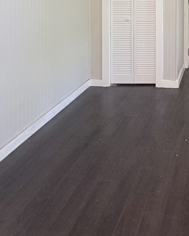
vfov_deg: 38.3
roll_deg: +0.1
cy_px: -21
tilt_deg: -0.9
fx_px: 280
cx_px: 214
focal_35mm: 40
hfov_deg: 32.4
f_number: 2.2
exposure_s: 1/60
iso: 250
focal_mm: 2.22
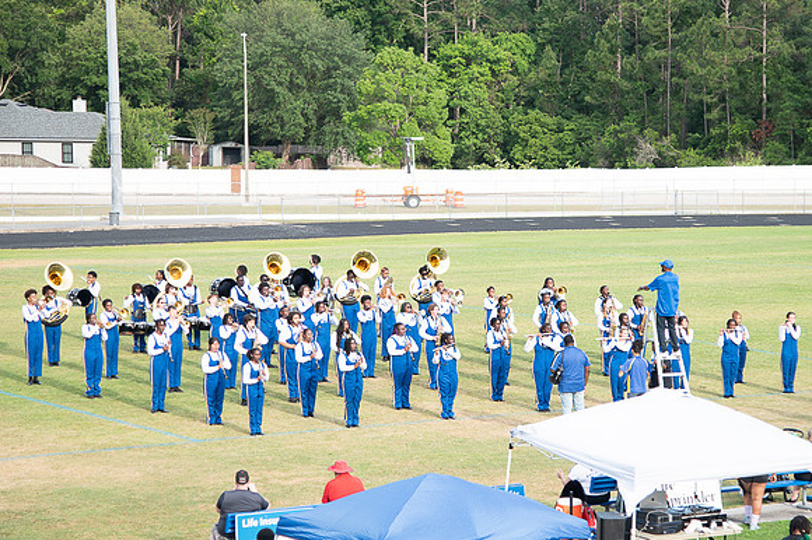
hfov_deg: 16.8
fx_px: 2755
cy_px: 279
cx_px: 472
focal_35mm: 122
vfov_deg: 11.2
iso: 100
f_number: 4
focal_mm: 85
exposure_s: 1/200
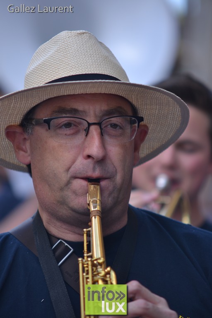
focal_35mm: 225
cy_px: 159
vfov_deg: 9.1
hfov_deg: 6.1
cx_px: 106
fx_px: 1987
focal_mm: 150
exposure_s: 1/200
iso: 100
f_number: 2.8
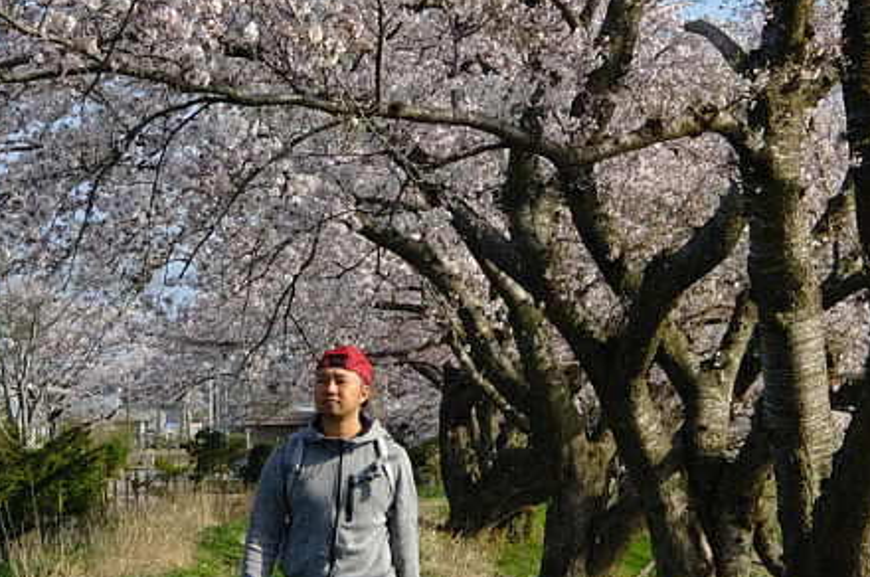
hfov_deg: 15.6
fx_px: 3161
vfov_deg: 10.4
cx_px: 293
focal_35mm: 131
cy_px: 204
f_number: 9
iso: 200
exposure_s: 1/220
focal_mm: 24
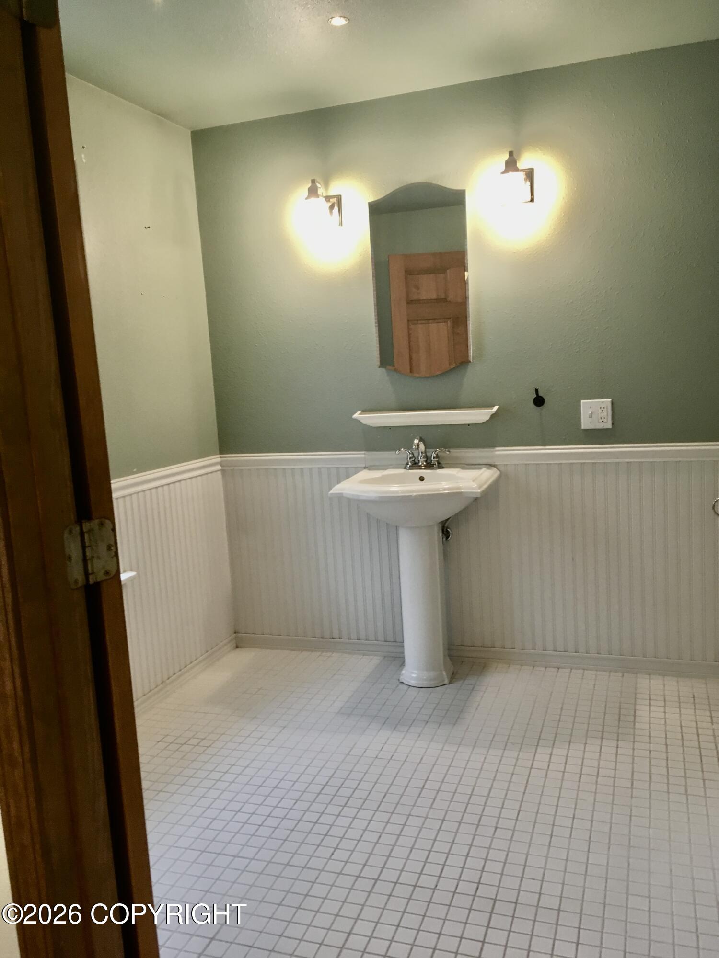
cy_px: 479
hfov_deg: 48.2
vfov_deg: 61.7
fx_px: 803
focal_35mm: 29
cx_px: 360
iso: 100
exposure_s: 1/30
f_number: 2.2
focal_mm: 4.15
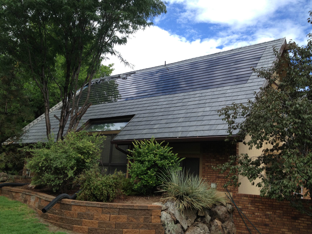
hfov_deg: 52.6
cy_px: 117
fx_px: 315
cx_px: 156
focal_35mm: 35
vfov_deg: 40.7
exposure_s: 1/690
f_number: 2.4
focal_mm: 4.28
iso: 50
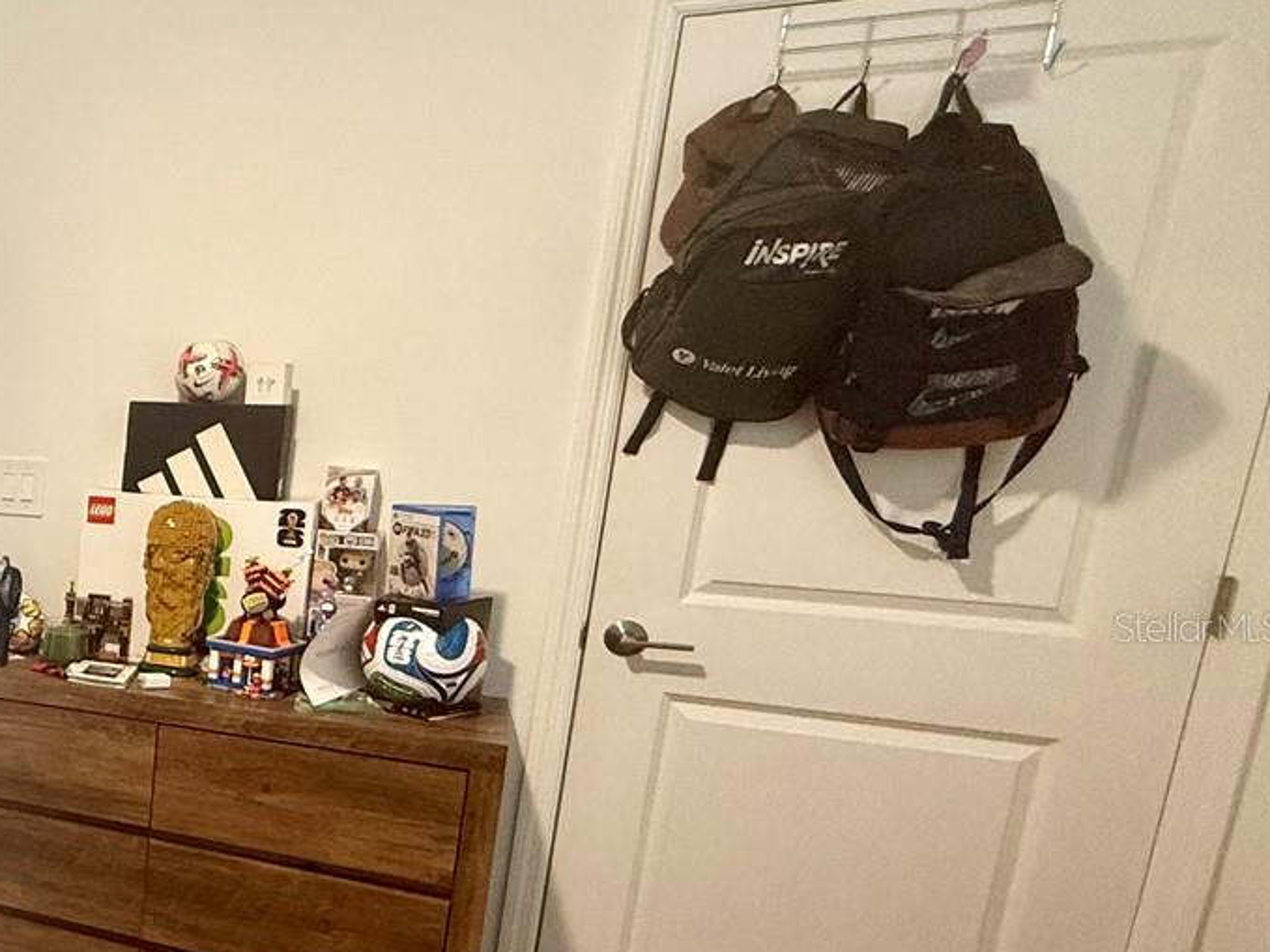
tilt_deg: -11.3
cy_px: 627
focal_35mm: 33
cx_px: -206
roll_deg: -2.1
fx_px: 1210
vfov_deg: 42.4
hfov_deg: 41.0
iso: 200
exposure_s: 1/60
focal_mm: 2.22
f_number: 2.2
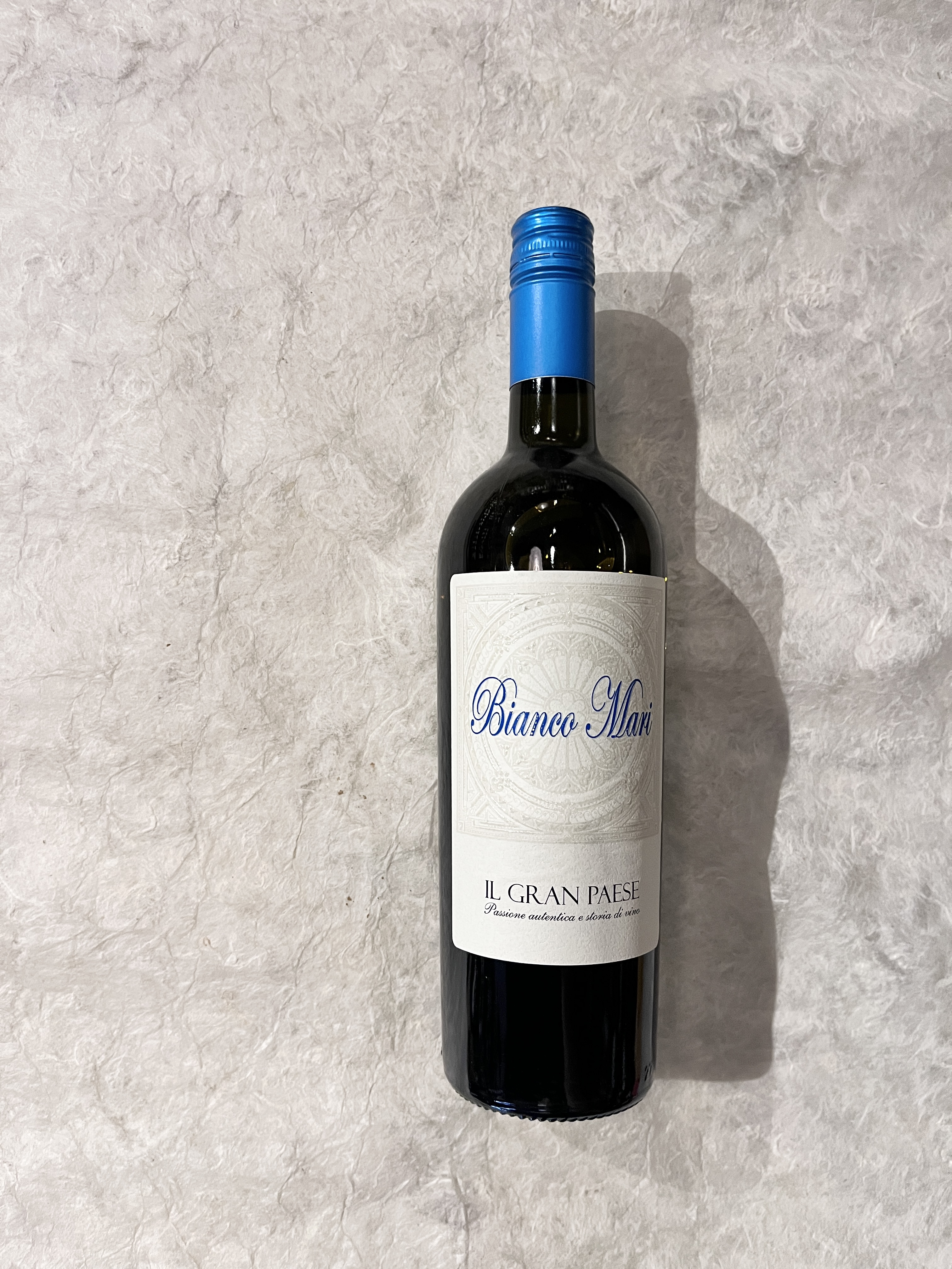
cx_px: 476
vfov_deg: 67.3
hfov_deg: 53.1
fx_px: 953
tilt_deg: -85.4
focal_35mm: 26
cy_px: 634
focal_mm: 5.1
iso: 320
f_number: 1.6
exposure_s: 1/50
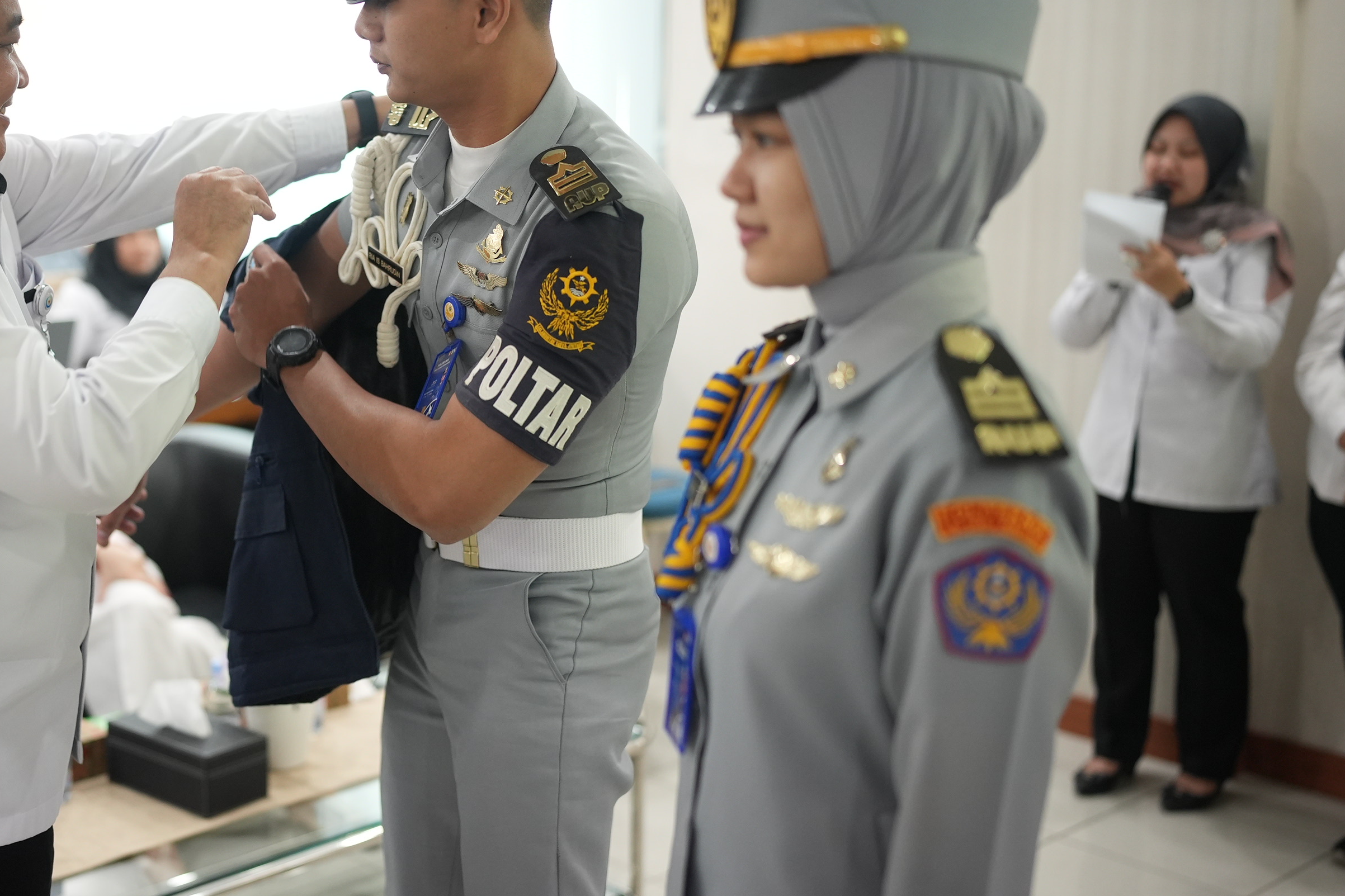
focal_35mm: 51
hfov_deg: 38.2
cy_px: 399
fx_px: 1905
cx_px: 391
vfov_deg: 26.5
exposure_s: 1/171
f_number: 1.4
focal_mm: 35
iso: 1600
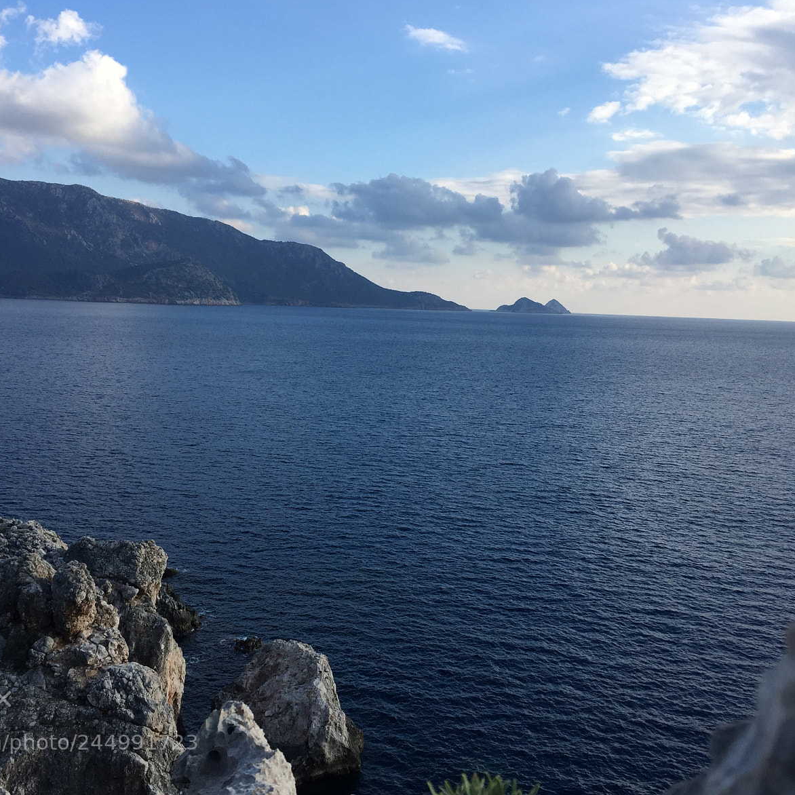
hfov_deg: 47.2
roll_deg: -2.8
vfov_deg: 47.2
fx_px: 909
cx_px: 385
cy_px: 389
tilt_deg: -5.4
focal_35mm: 35
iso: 32
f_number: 2.2
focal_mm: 4.15
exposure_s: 1/1068
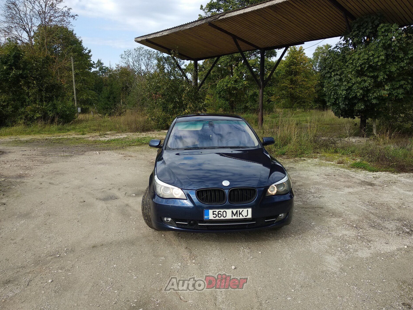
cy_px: 153
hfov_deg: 65.3
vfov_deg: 51.4
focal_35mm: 27
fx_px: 322
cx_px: 206
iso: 100
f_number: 2.2
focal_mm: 3.81
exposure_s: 1/500
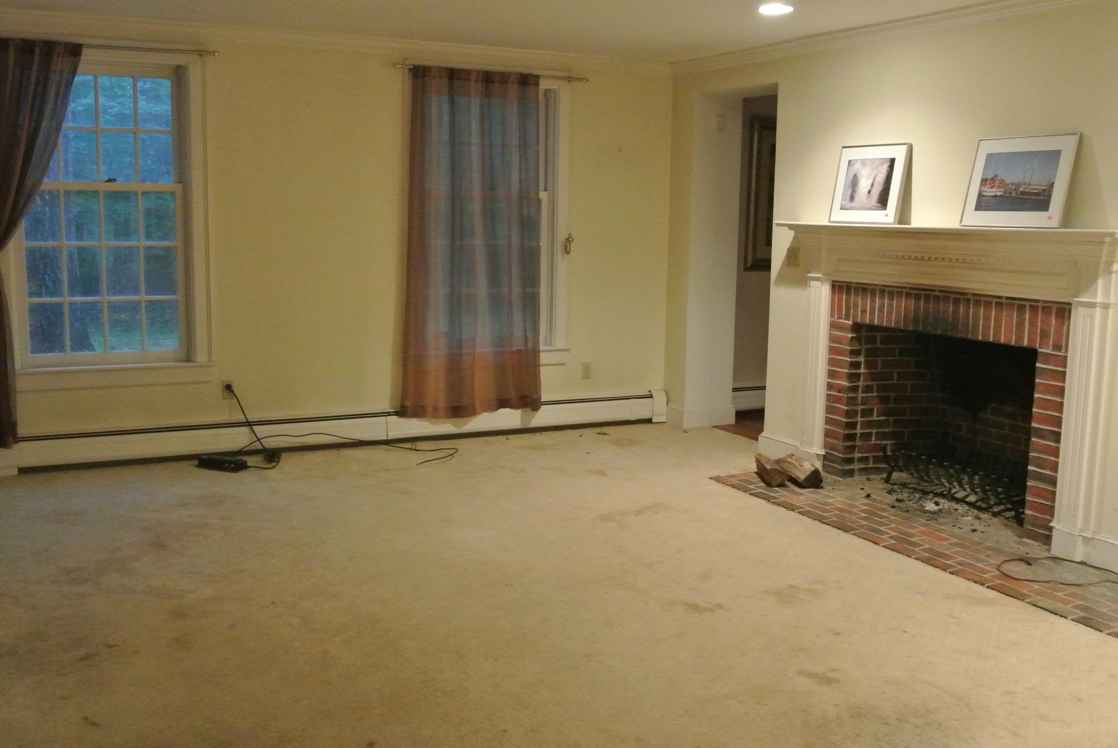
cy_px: 374
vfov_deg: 37.9
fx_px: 1088
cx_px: 559
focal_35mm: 35
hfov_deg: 54.4
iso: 3200
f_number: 4
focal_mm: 13.1
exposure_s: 1/25
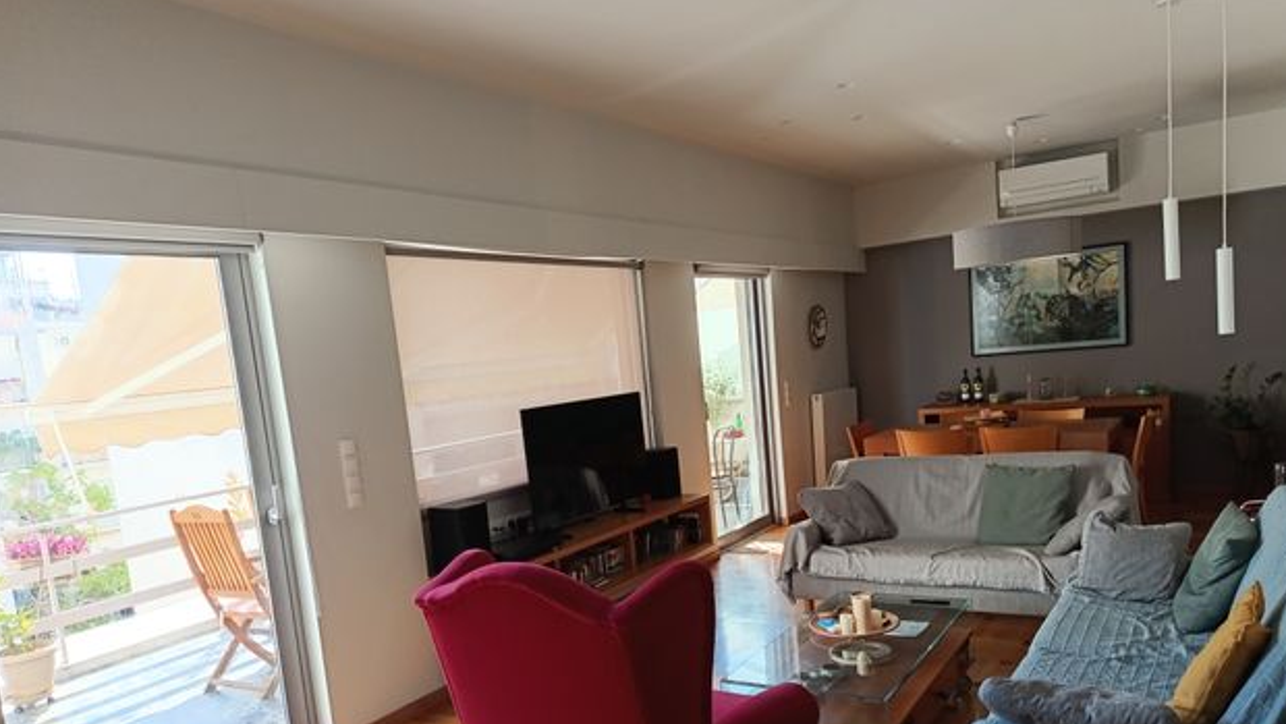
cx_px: 651
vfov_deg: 42.4
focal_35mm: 27
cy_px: 477
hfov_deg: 69.8
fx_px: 921
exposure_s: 1/100
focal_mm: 5.24
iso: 320
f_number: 1.7
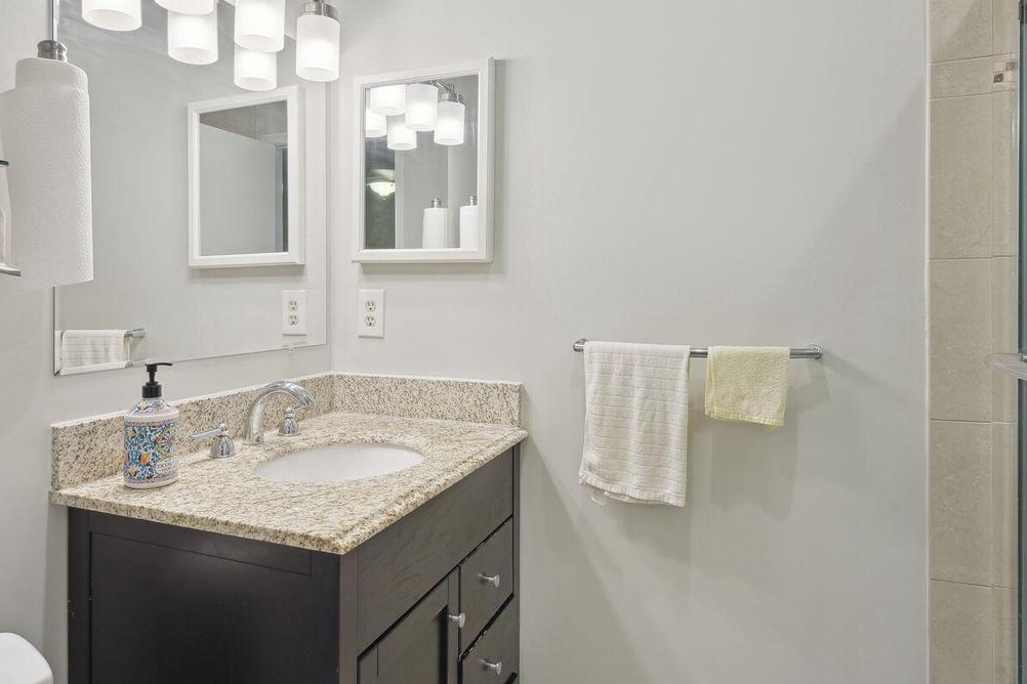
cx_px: 446
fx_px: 656
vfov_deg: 55.1
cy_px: 329
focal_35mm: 23
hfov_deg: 75.7
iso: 400
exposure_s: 1/30
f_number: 8
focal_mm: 16
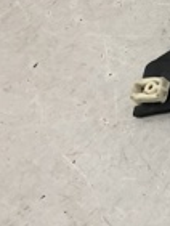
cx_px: 459
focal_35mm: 127
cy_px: 30
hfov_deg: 9.7
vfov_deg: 15.4
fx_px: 830
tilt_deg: -53.9
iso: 32
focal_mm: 4
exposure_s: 1/25
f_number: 1.8
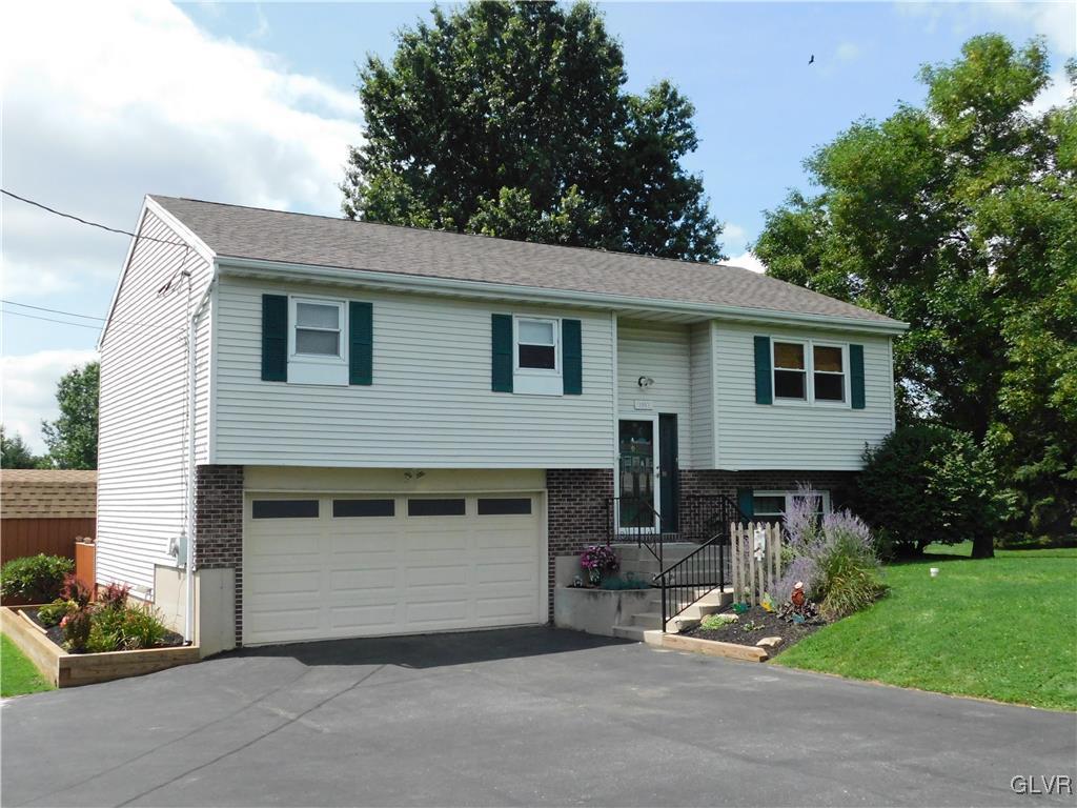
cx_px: 538
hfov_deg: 51.4
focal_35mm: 36
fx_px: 1120
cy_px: 404
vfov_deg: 39.7
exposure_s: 1/800
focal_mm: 6.3
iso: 400
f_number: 7
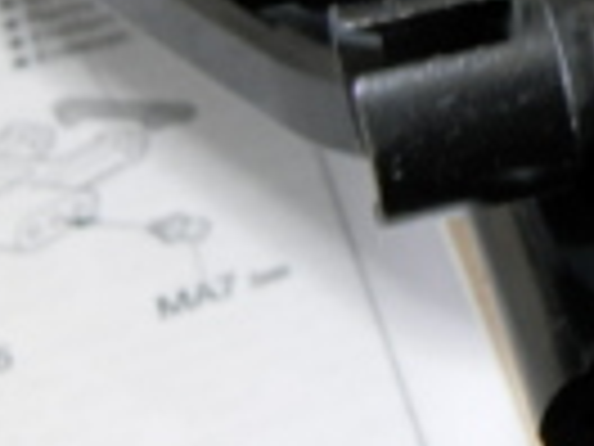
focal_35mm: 129
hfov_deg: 14.1
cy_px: -20
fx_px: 2214
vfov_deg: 11.4
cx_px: 945
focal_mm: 6.1
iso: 200
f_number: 3.3
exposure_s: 1/10
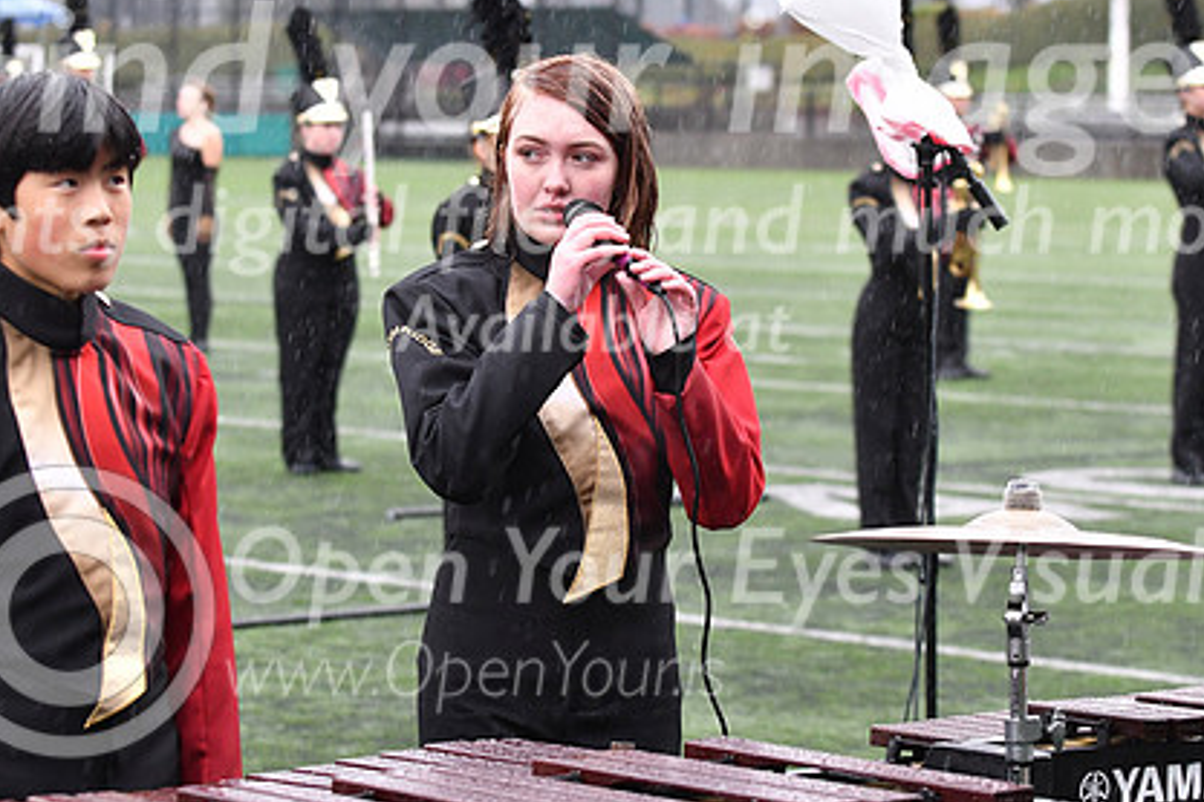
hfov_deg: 14.1
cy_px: 374
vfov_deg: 9.4
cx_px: 595
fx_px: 4883
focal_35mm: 146
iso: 1000
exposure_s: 1/400
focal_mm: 70
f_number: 4
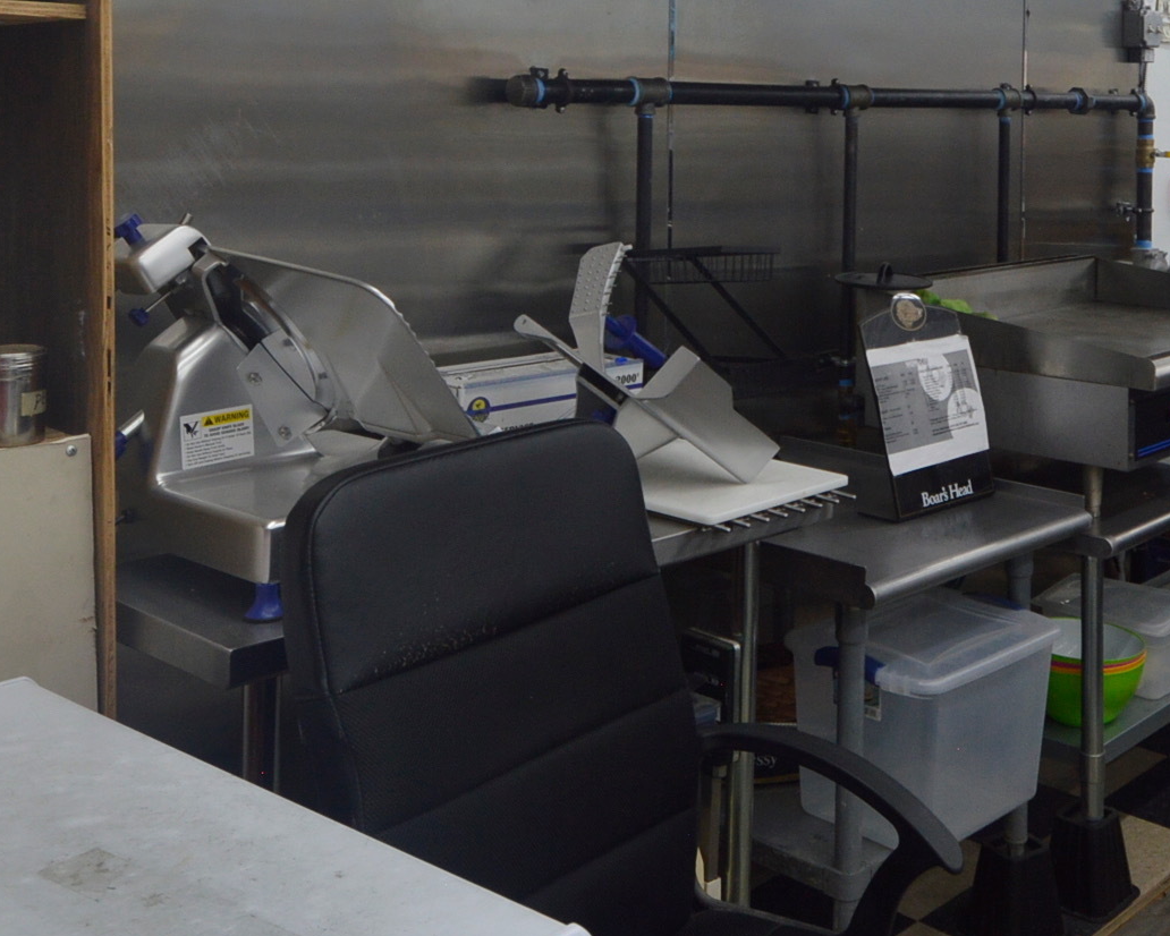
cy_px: 127
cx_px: 893
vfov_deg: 34.8
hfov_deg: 43.2
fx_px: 1420
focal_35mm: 41
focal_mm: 10
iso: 400
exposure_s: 1/125
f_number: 5.6
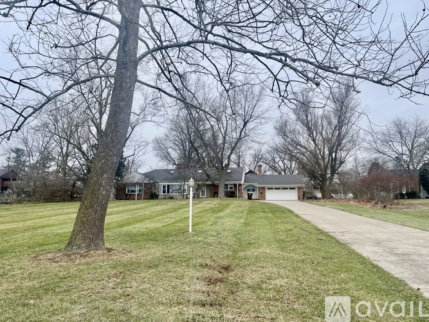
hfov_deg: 67.3
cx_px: 214
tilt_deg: +8.3
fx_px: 322
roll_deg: -0.7
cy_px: 161
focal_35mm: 26
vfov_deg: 53.0
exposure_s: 1/935
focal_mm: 5.1
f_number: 1.6
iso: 50
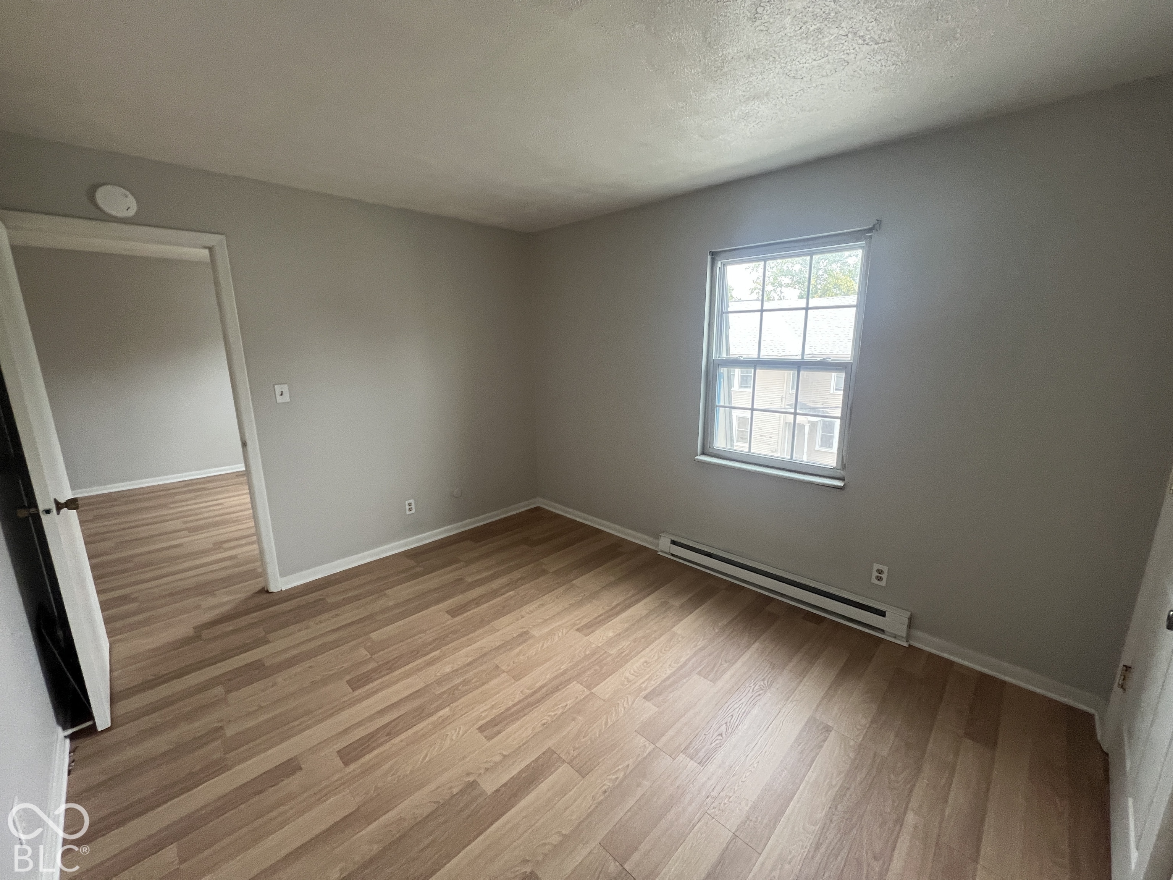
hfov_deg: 106.2
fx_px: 441
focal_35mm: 13
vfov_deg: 89.9
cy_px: 440
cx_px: 586
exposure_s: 1/99
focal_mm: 1.57
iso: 200
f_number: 1.8
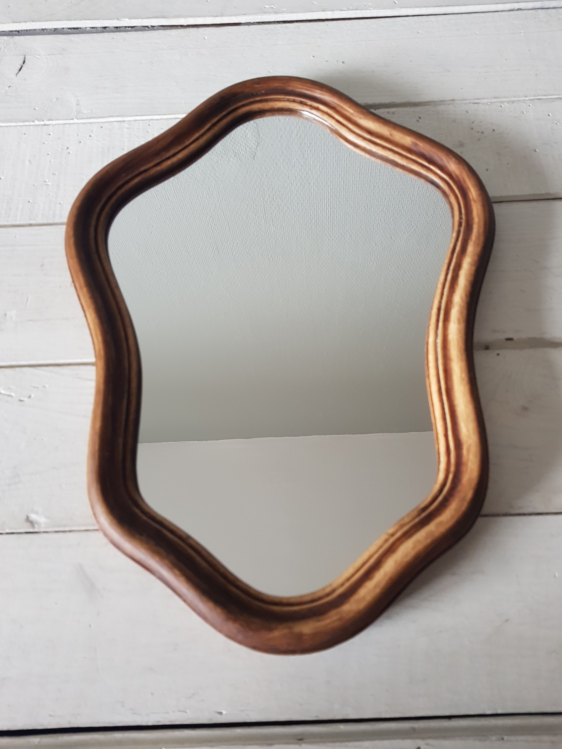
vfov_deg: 67.3
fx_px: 563
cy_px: 374
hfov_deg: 53.1
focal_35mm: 26
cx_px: 281
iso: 200
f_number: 1.7
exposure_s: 1/17
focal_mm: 4.2
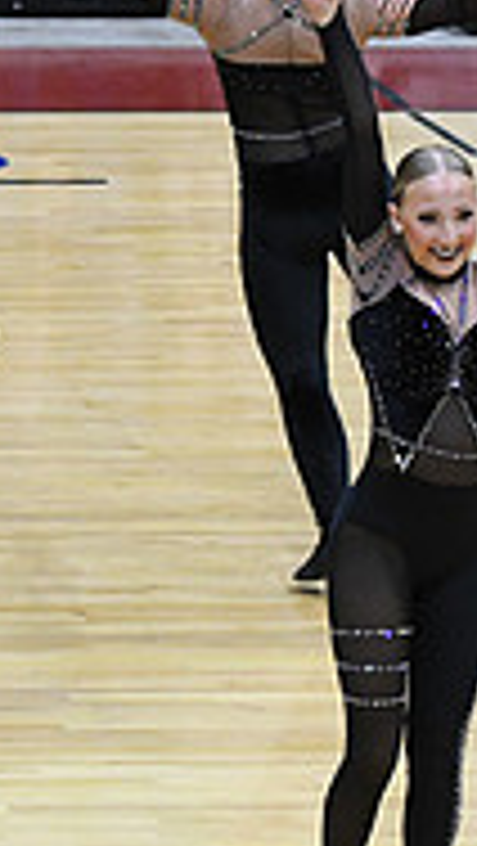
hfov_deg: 3.5
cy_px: 565
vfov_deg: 6.3
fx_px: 7631
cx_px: -734
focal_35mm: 340
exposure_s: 1/400
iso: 3200
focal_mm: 70
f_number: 2.8
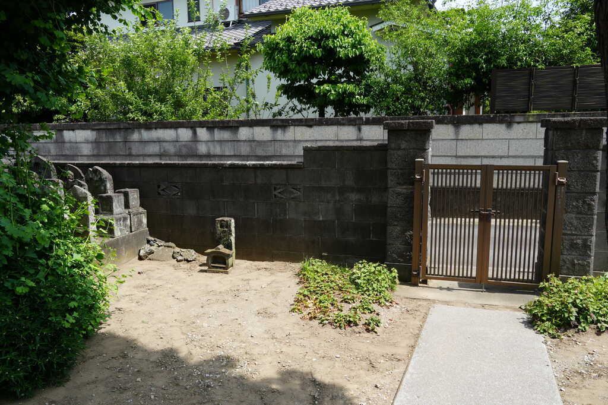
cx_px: 304
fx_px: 456
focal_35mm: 27
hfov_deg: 67.4
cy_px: 202
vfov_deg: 47.9
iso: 100
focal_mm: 18
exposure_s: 1/125
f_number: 8
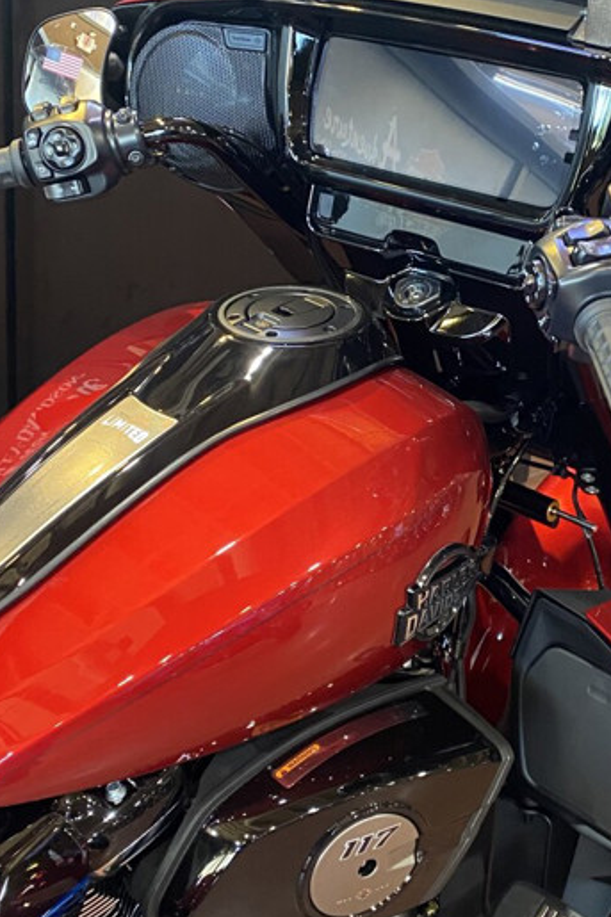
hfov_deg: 23.9
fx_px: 1427
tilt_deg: -21.0
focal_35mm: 56
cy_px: 352
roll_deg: -6.1
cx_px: 476
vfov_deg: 35.5
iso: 400
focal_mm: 4.25
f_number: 1.8
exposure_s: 1/60
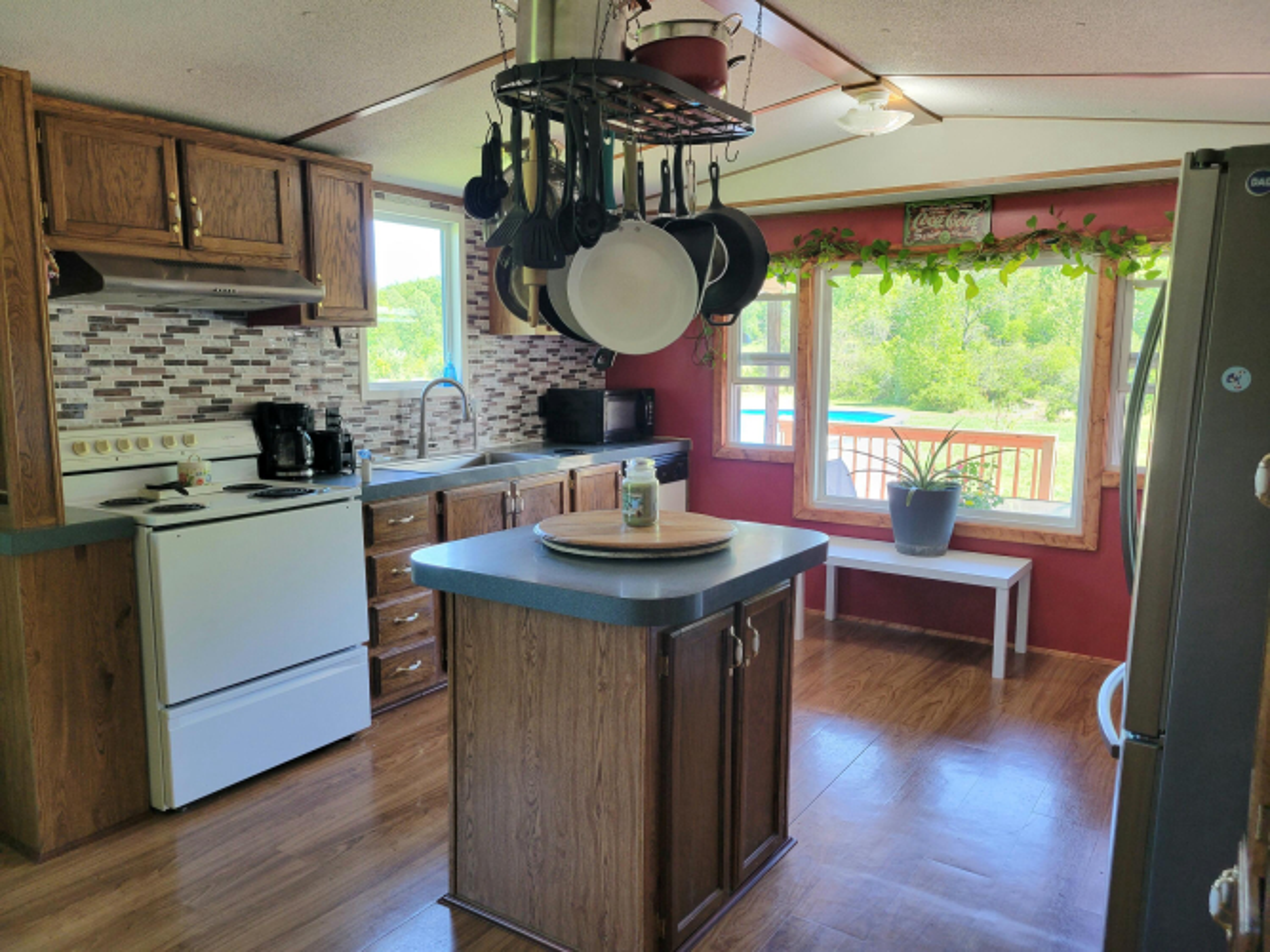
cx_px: 635
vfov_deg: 53.0
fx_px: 954
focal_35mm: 26
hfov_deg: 67.3
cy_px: 476
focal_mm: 5.4
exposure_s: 1/120
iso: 250
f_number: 1.8
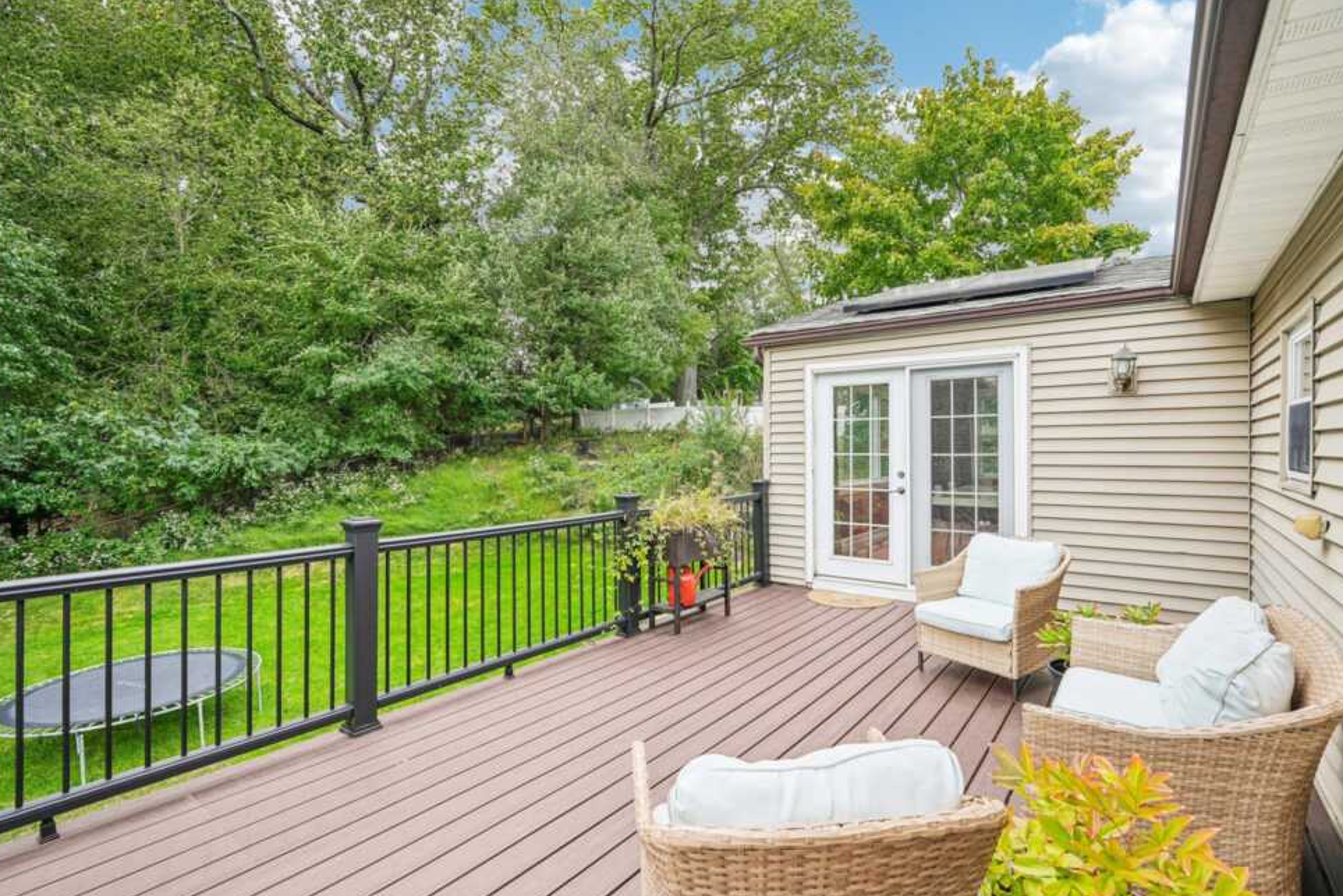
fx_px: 634
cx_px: 680
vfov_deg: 70.5
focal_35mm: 17
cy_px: 451
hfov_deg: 93.3
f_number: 8
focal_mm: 16
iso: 100
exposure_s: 1/50
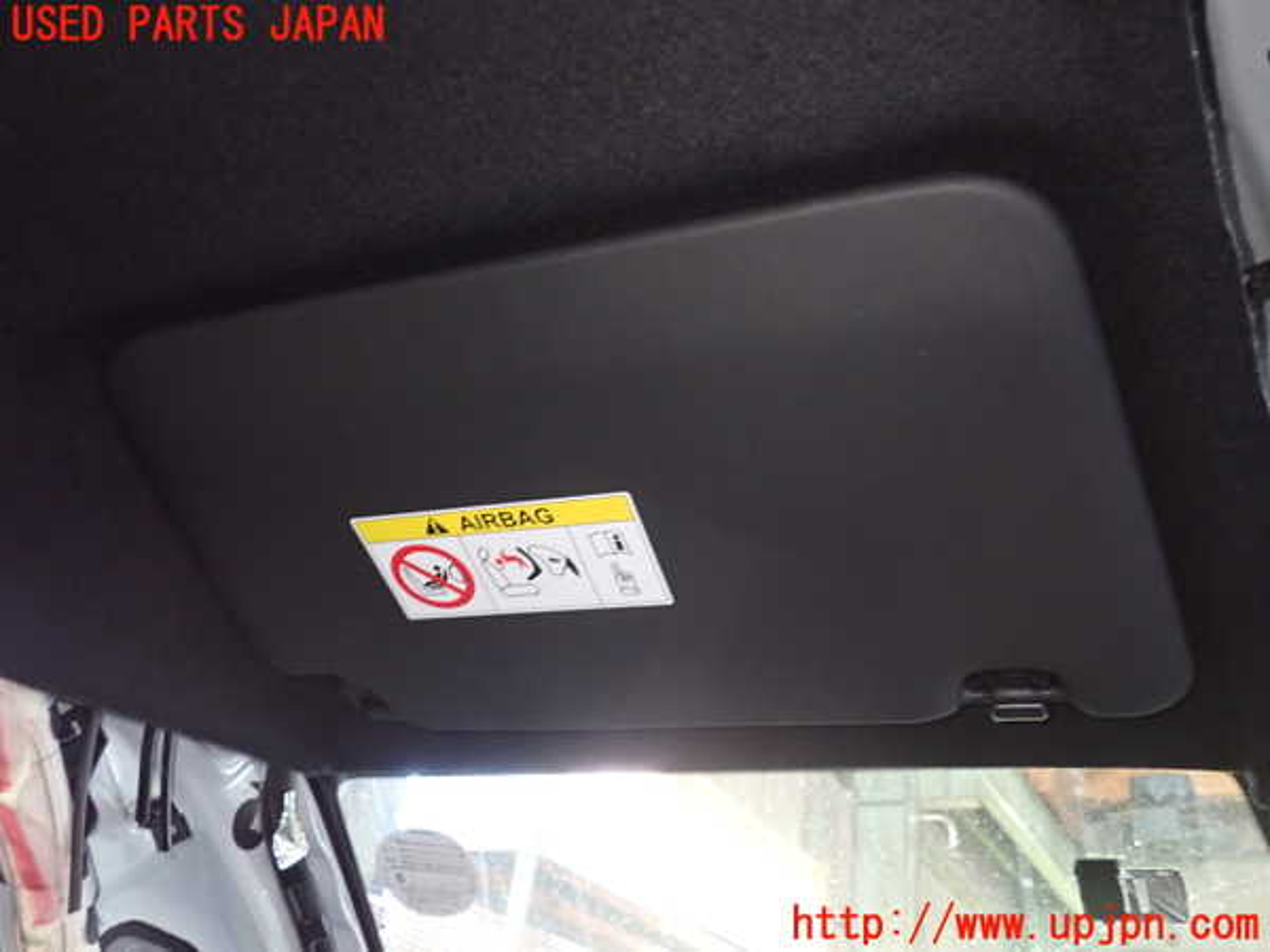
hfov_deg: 60.0
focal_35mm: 30
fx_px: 1101
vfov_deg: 46.8
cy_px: 476
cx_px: 635
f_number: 2.3
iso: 800
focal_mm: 5.4
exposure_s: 1/25
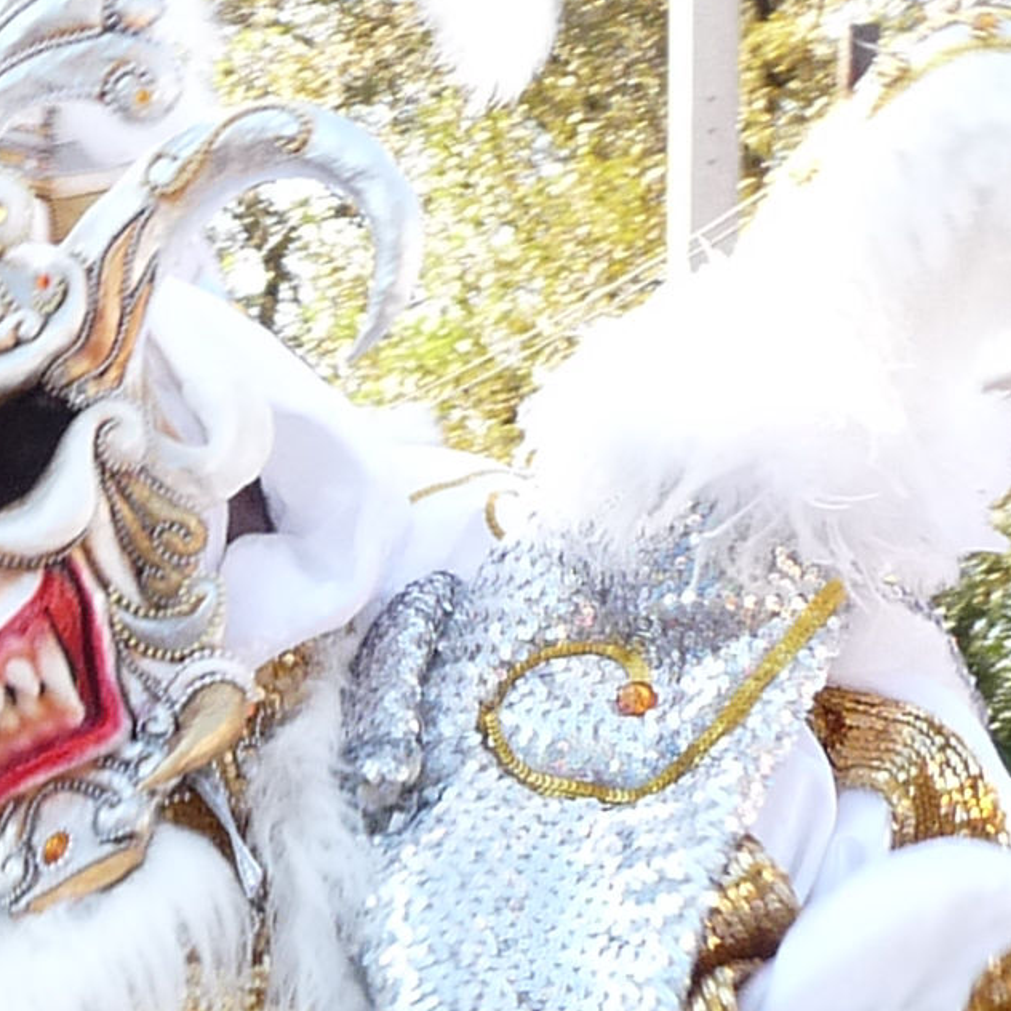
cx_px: -5
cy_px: 782
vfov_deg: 11.3
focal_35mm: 154
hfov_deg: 11.2
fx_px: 5089
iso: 100
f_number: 3.6
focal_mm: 5.5
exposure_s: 1/100
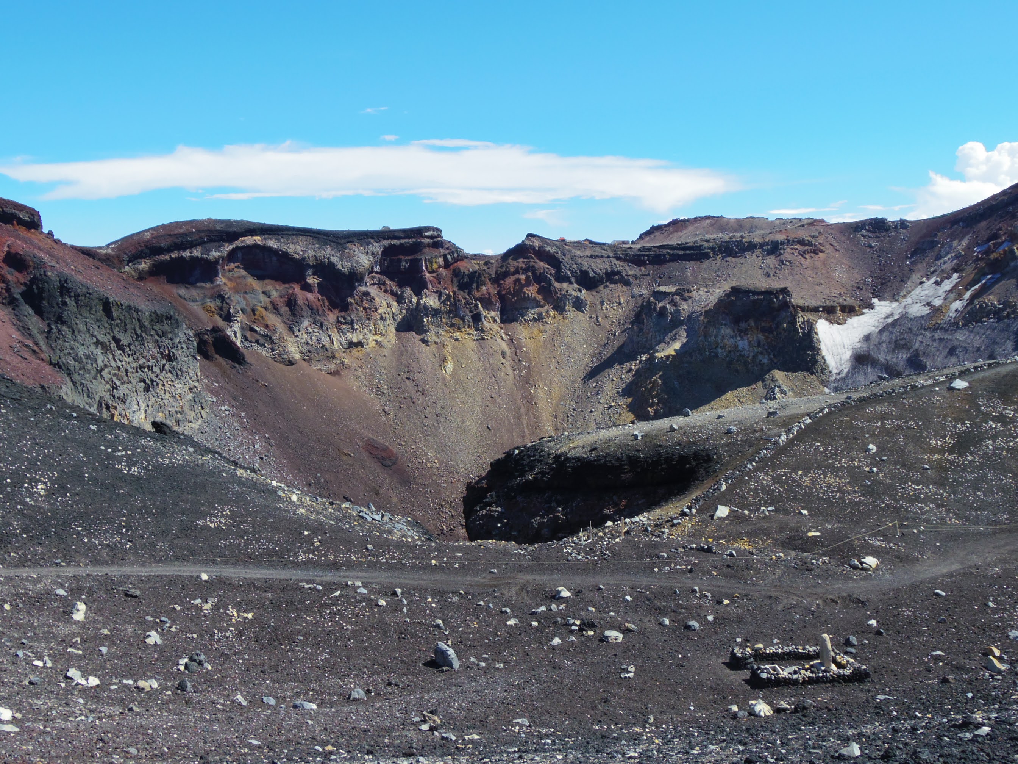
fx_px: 970
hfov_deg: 55.4
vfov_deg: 42.9
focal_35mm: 33
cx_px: 509
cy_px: 382
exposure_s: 1/800
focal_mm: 6
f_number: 4
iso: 200
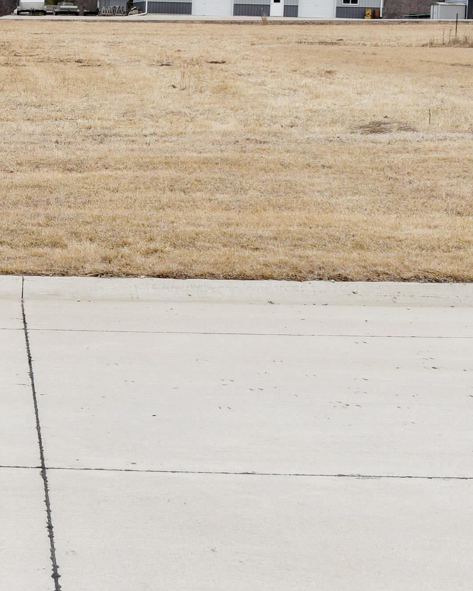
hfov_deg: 17.6
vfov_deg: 23.1
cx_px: -137
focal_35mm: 82
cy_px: 173
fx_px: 1435
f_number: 8
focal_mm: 26
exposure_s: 1/250
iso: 140
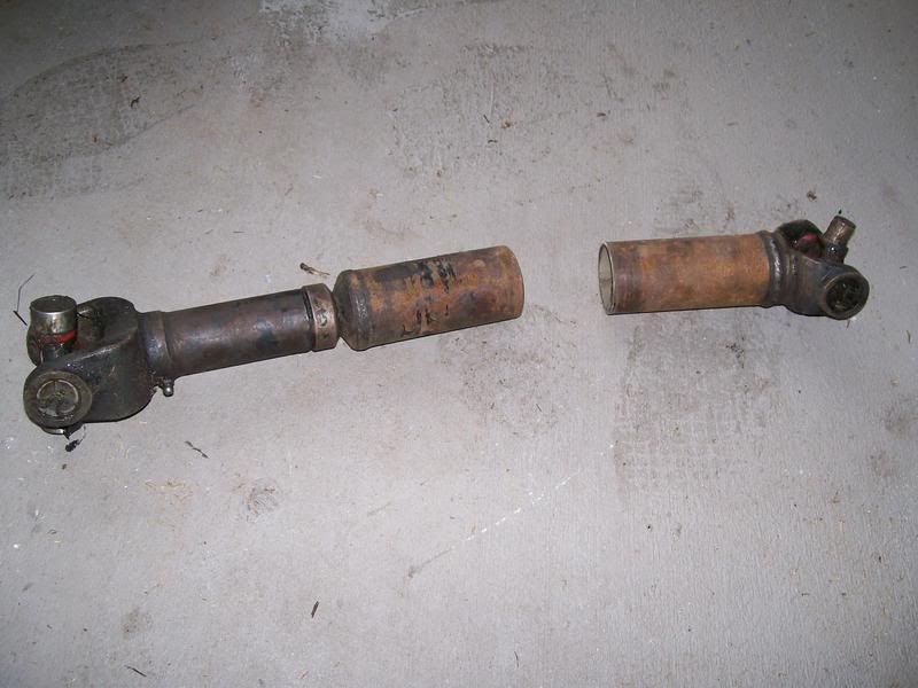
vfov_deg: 39.7
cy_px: 344
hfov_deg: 51.4
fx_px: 955
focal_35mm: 36
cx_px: 459
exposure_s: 1/64
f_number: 2.7
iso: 80
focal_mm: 6
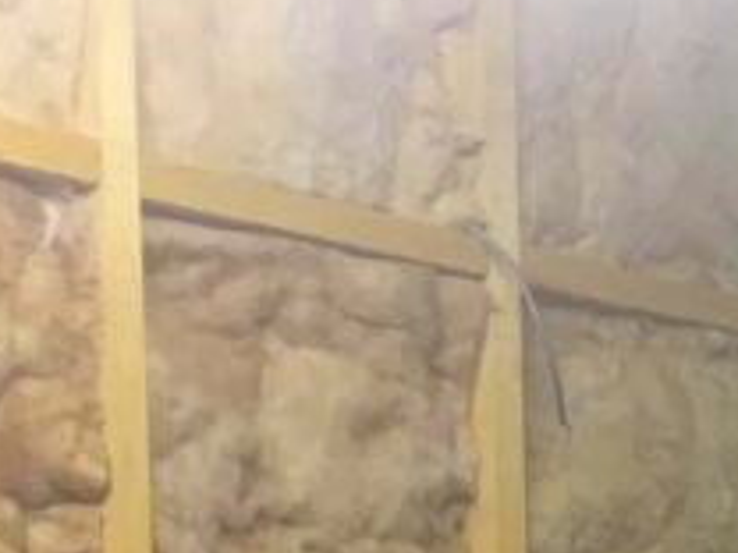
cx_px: 1281
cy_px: 1191
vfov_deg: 9.5
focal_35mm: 143
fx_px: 3049
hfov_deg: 12.7
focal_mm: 4.15
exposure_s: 1/17
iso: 40
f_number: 2.2
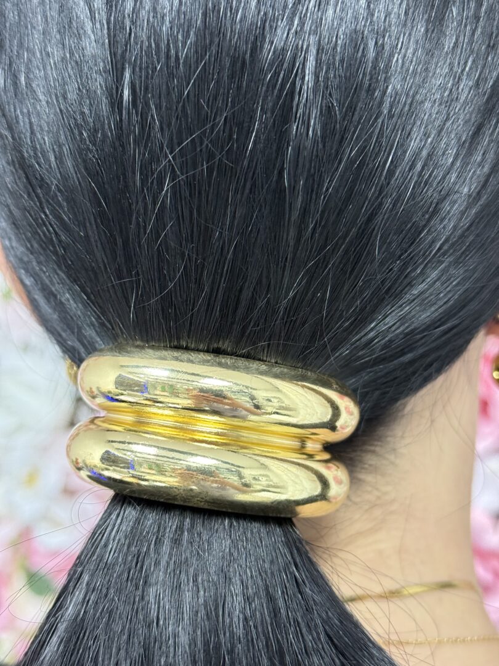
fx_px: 923
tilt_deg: -8.0
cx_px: 250
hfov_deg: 30.3
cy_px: 333
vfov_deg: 39.7
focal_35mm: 48
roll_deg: -0.2
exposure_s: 1/50
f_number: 1.78
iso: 250
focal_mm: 6.76
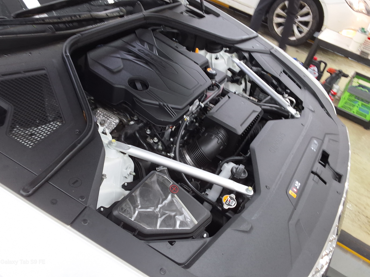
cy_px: 134
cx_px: 180
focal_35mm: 29
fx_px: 310
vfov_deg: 48.2
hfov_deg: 61.6
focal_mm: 2.91
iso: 50
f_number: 1.9
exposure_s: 1/40
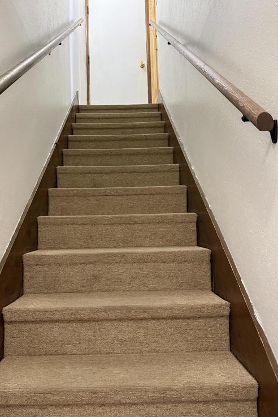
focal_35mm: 26
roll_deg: +1.7
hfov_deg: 49.5
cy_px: 200
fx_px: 301
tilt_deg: +5.3
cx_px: 123
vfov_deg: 69.3
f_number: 1.78
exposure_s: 1/60
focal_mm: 6.76
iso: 640
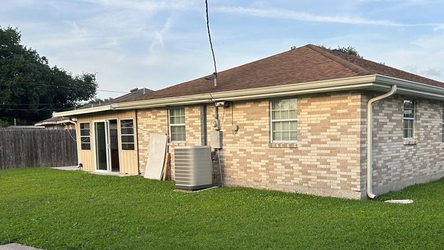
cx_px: 267
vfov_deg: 33.4
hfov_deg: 56.2
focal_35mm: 35
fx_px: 412
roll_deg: +1.6
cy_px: 170
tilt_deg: -4.4
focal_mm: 5.7
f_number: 1.5
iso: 50
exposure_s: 1/949
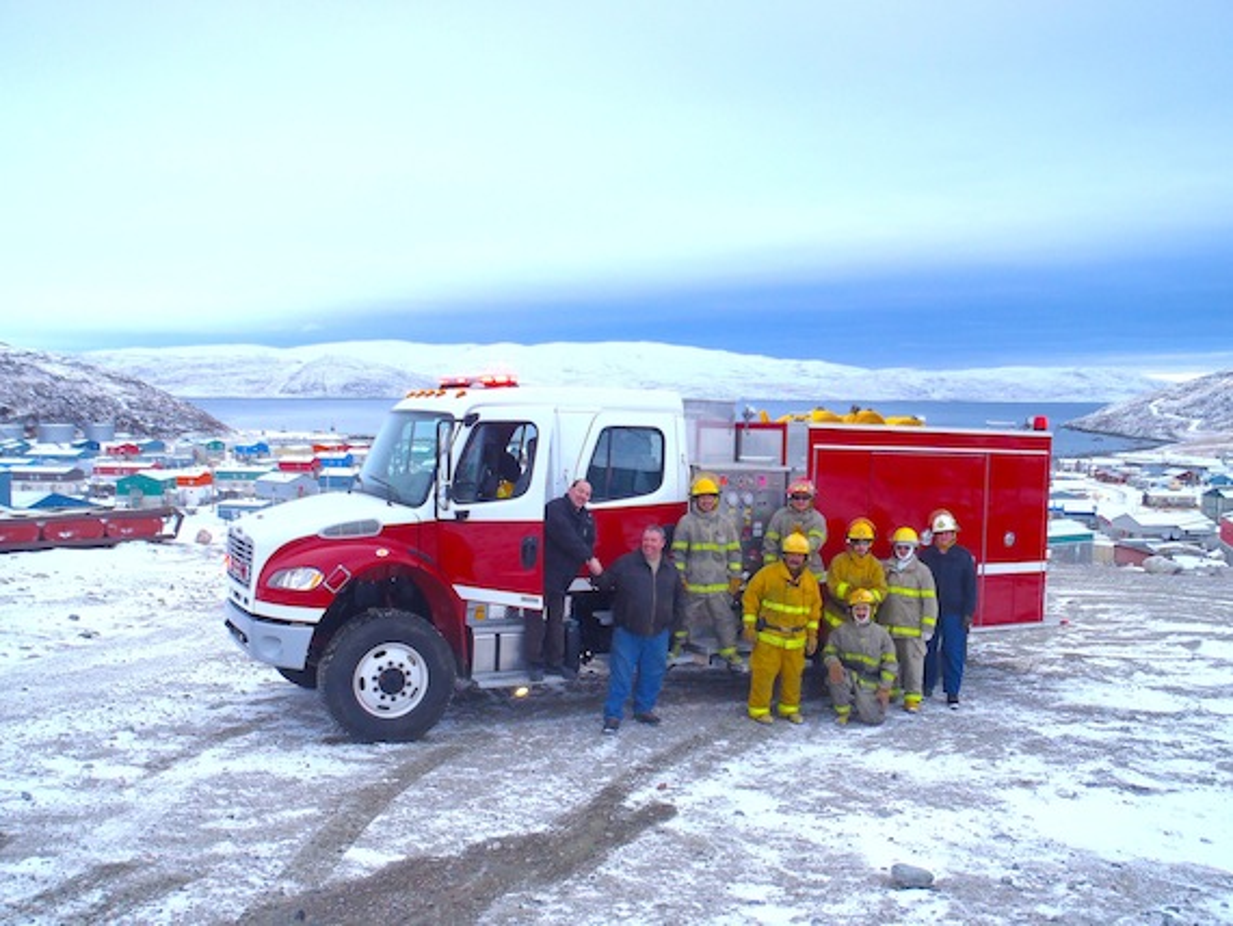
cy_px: 463
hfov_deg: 56.8
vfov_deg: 44.2
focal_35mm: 32
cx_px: 616
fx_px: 1140
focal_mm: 5.72
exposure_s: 1/160
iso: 80
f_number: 4.2
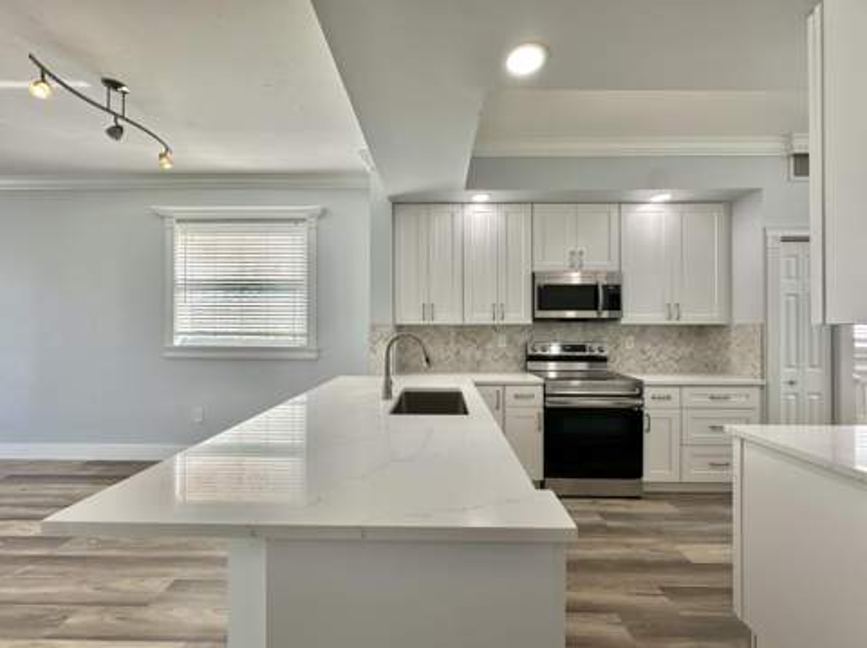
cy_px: 324
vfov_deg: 85.6
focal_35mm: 14
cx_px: 434
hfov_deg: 102.1
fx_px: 350
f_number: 2.2
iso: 40
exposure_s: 1/120
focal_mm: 2.22
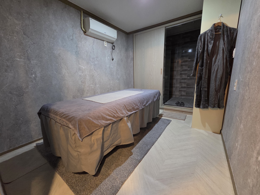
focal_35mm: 13
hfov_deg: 106.2
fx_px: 98
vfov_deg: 89.9
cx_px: 130
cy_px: 98
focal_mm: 2.2
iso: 1250
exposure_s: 1/40
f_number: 2.2
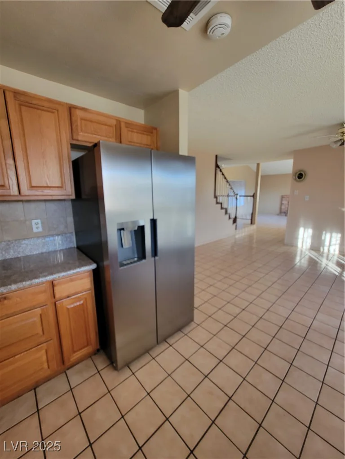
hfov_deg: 89.9
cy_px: 230
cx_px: 172
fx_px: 173
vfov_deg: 106.2
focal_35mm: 13
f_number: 2.2
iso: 200
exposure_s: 1/60
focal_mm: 2.2
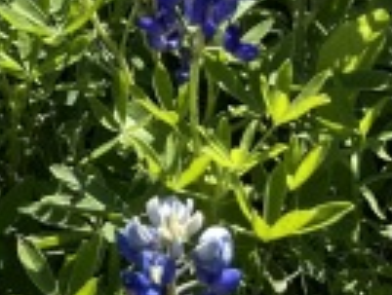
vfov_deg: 10.8
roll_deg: +0.5
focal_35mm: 124
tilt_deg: -14.2
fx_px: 1407
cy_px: -324
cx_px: -15
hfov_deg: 15.5
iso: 32
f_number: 1.8
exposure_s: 1/1838
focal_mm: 4.25
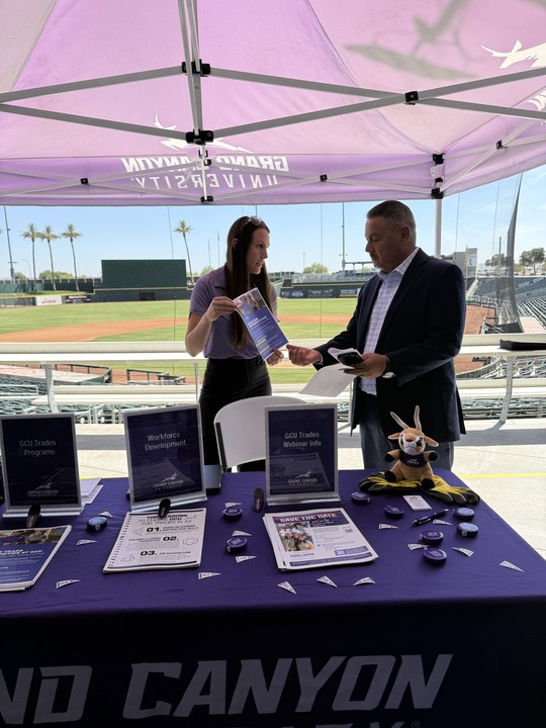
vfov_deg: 71.6
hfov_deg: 56.8
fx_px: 505
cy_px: 364
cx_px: 273
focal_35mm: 24
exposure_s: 1/2611
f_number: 1.78
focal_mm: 6.76
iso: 80
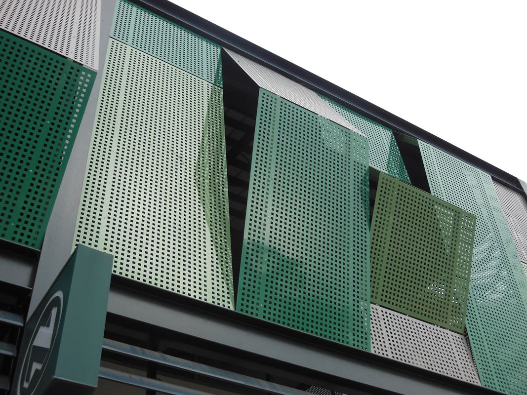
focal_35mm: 45
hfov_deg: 42.1
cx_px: 264
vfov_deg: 32.2
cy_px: 198
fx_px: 685
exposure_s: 1/500
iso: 125
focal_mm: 8
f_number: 4.4
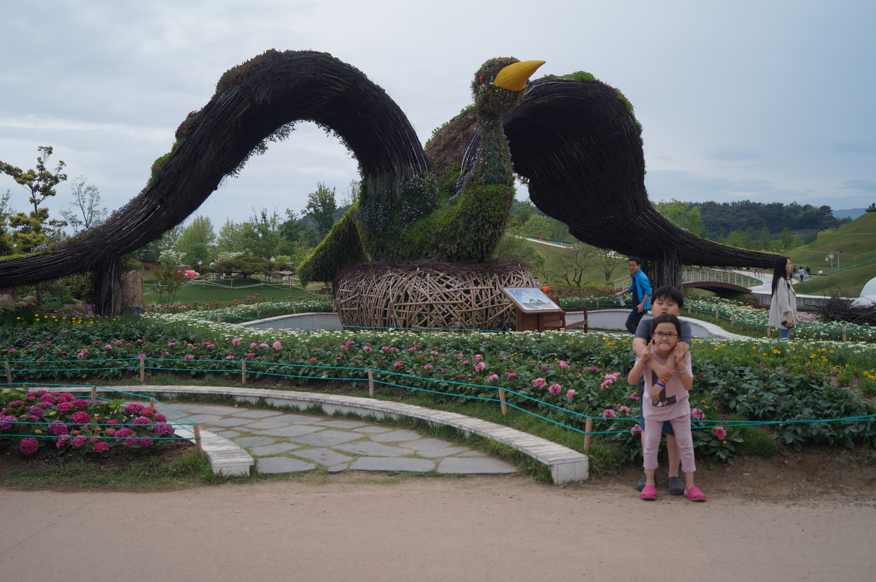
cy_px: 291
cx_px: 438
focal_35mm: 36
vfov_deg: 36.8
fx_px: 875
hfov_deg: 53.2
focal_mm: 24
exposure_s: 1/60
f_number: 4
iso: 250
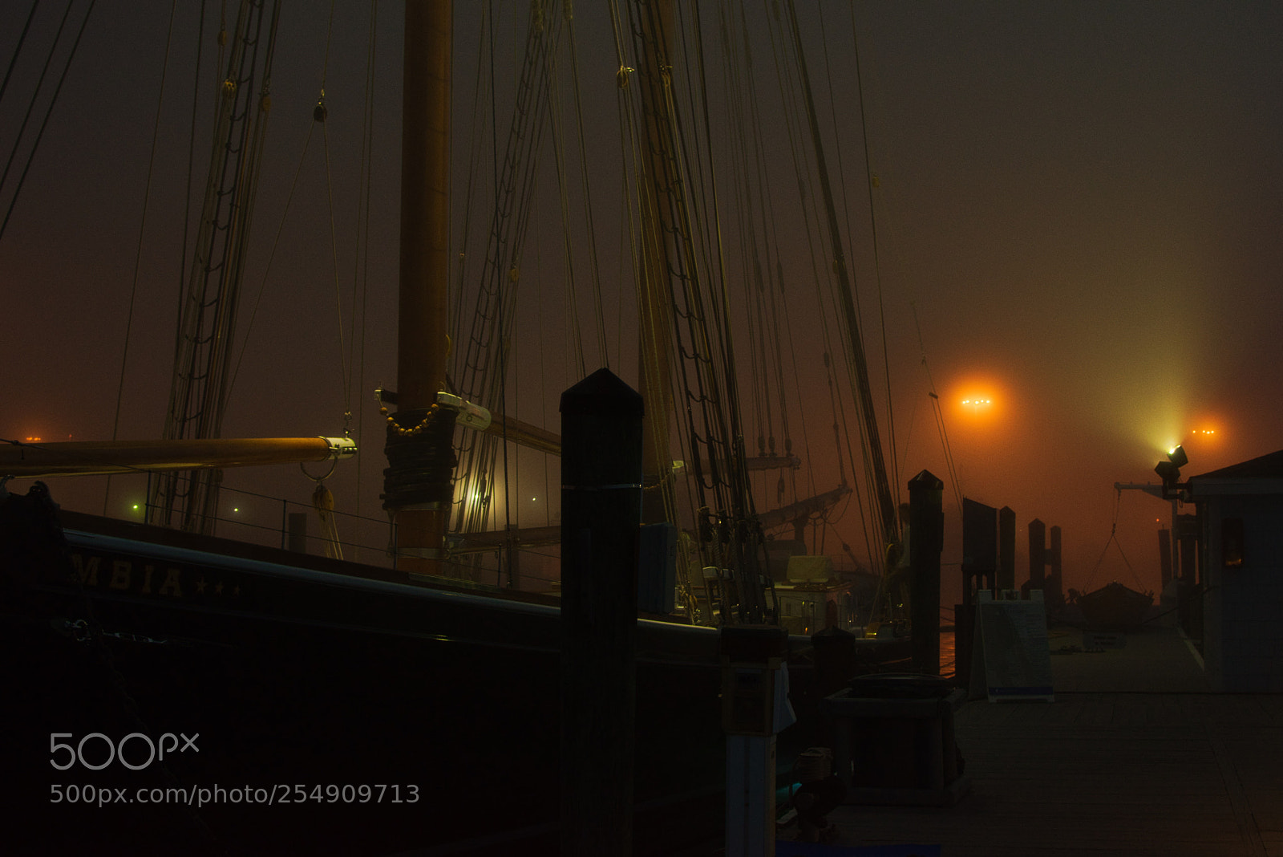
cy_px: 428
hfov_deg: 37.8
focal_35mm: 52
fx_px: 1872
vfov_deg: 25.8
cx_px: 642
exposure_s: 1/15
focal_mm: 35
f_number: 5.6
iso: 800
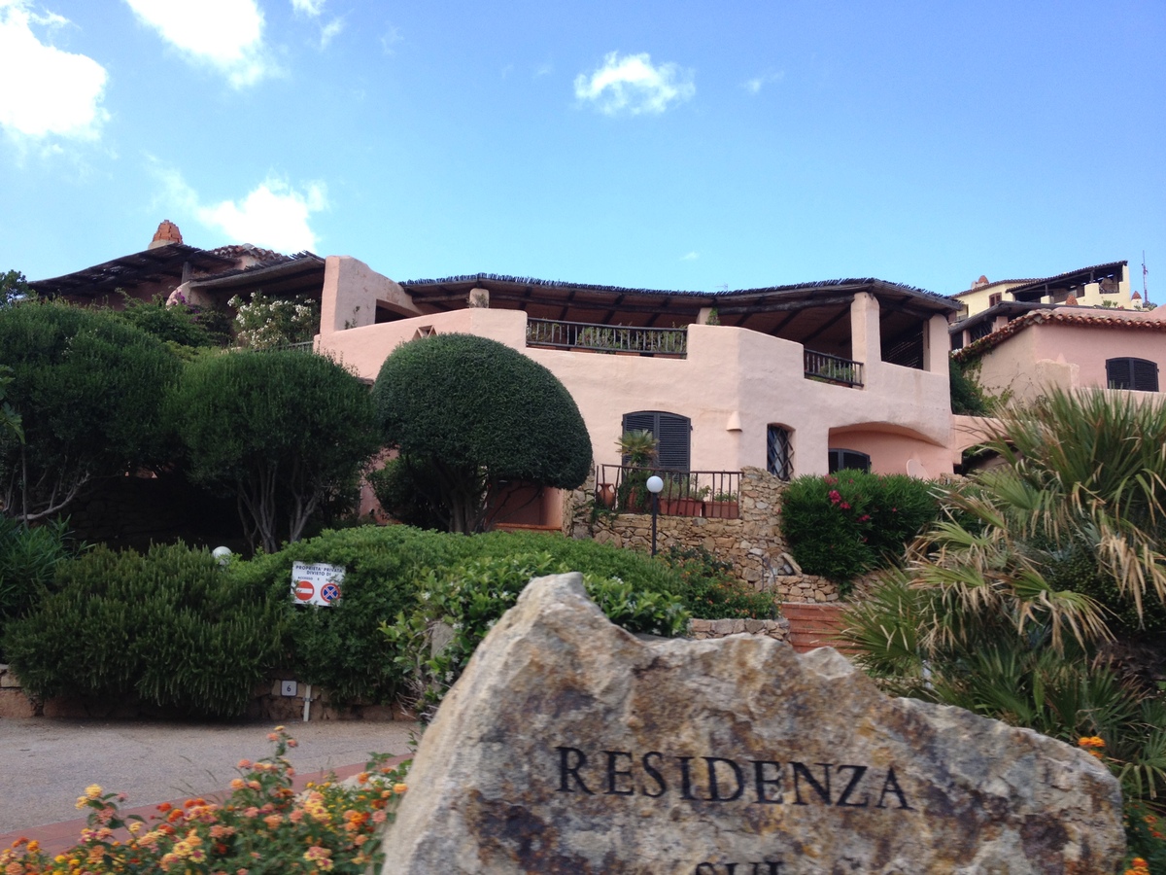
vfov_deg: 40.7
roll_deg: -2.1
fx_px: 1179
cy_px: 438
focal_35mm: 35
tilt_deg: +5.6
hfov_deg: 52.6
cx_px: 583
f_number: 2.4
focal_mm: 4.28
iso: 50
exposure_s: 1/587
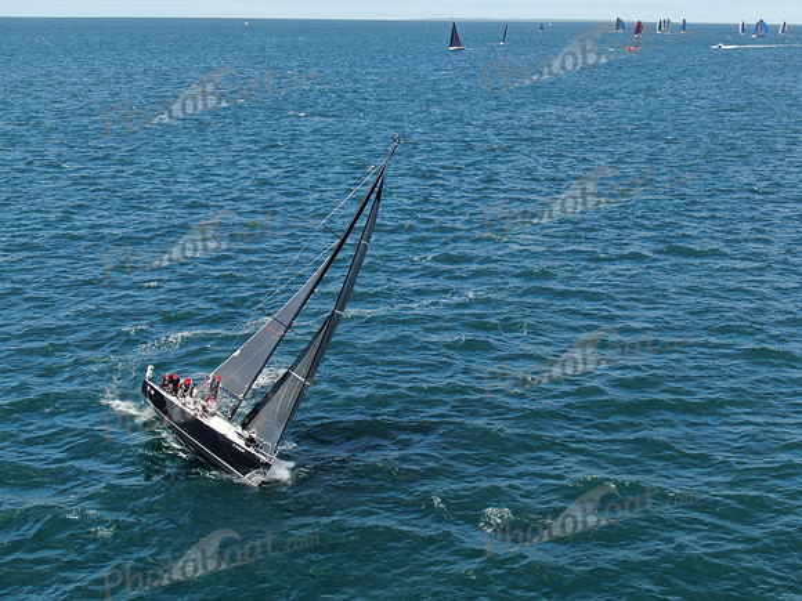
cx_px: 401
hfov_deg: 39.7
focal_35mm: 48
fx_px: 1112
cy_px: 300
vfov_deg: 30.3
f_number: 3.8
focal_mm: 8.6
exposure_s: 1/500
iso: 100
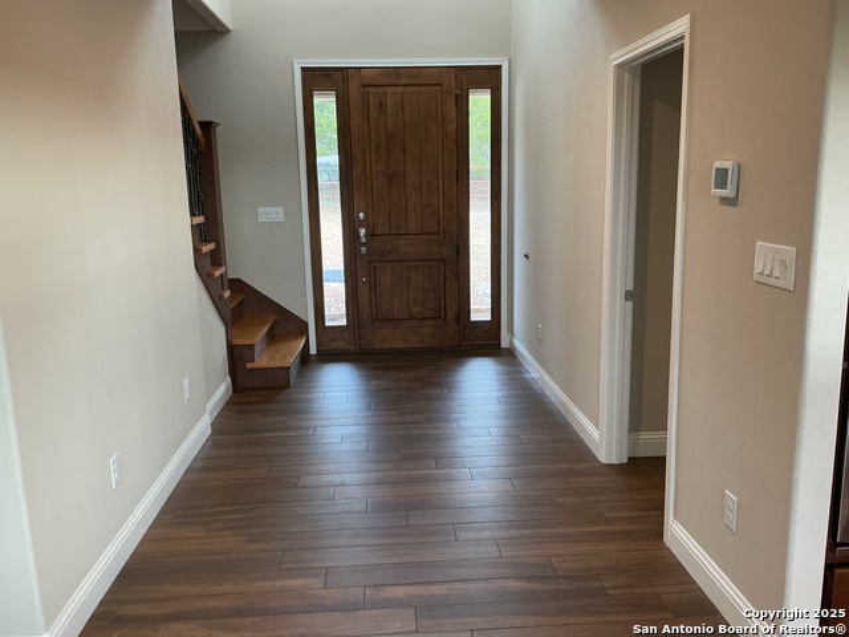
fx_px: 711
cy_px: 318
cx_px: 424
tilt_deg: -9.3
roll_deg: +1.5
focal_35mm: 29
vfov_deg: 48.2
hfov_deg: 61.7
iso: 80
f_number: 1.8
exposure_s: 1/60
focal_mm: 3
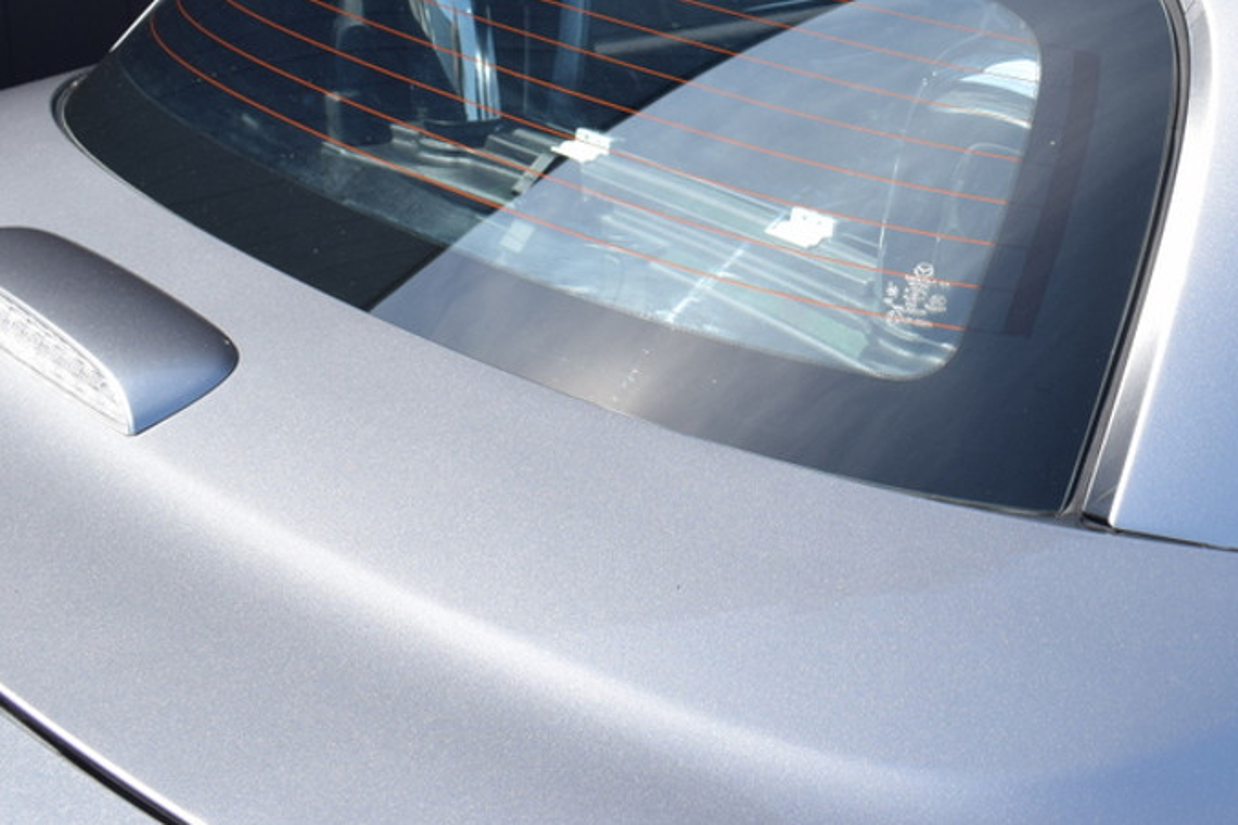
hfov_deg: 30.1
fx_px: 2236
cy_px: 3
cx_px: 1015
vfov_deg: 20.3
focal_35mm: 65
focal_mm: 21
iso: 200
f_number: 8
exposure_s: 1/250
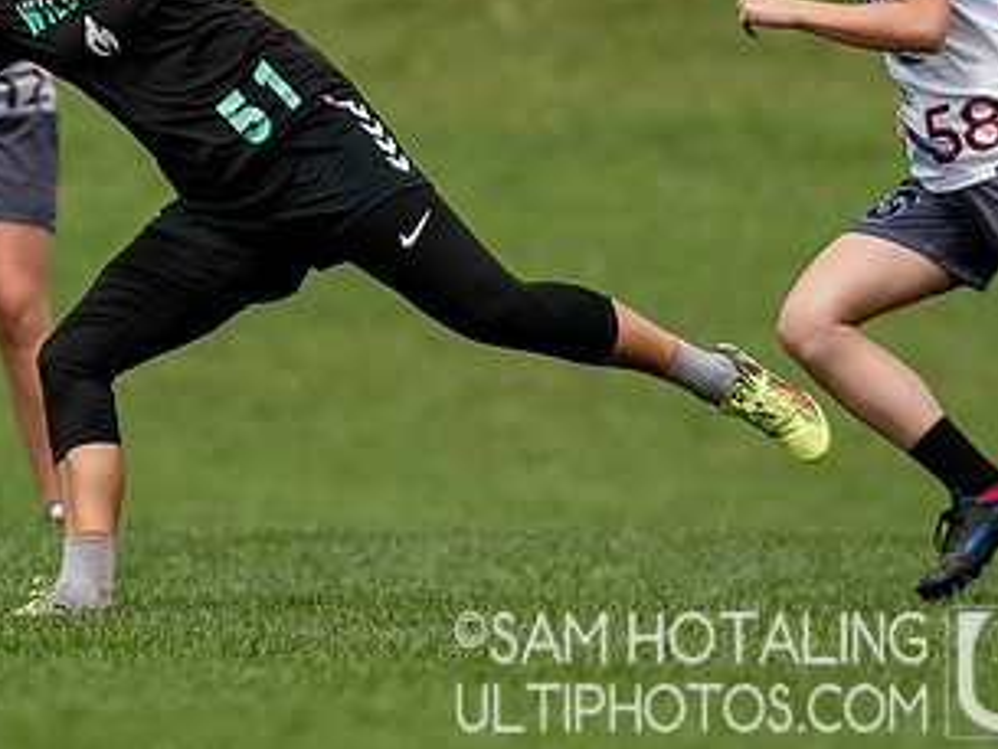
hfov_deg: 1.2
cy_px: 80
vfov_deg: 0.9
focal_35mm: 1634
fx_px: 47128
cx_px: 137
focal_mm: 300
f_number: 2.8
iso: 100
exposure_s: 1/4000
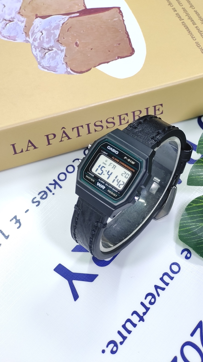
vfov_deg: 37.9
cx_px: 123
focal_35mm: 55
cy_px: 180
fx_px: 527
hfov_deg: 21.8
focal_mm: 7.55
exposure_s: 1/50
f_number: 2.08
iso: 51
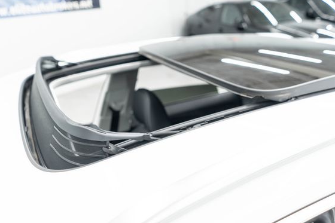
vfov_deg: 41.1
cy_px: 113
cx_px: 166
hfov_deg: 58.7
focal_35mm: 32
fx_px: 298
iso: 640
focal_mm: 28
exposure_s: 1/50
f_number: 3.2
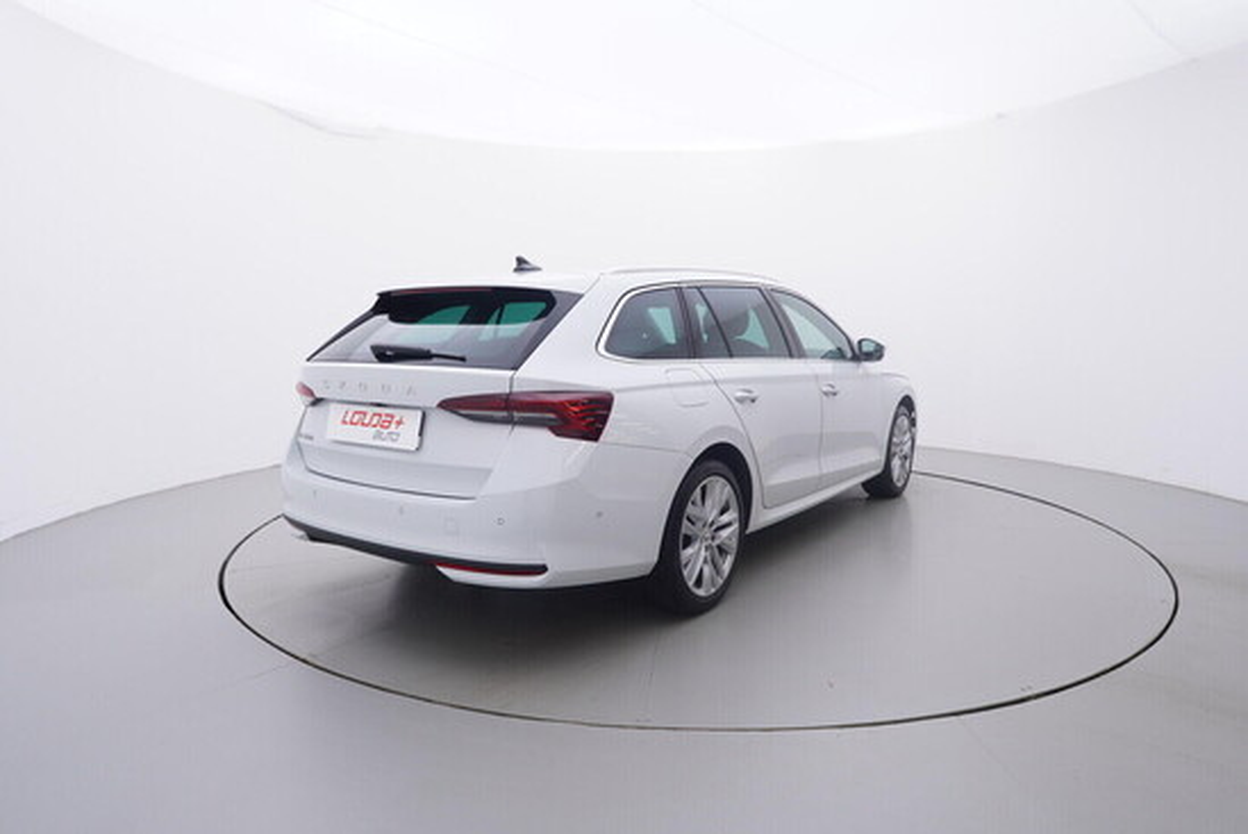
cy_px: 417
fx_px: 781
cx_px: 624
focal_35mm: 22
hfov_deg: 77.3
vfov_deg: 56.2
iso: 200
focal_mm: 15
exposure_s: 1/80
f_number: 5
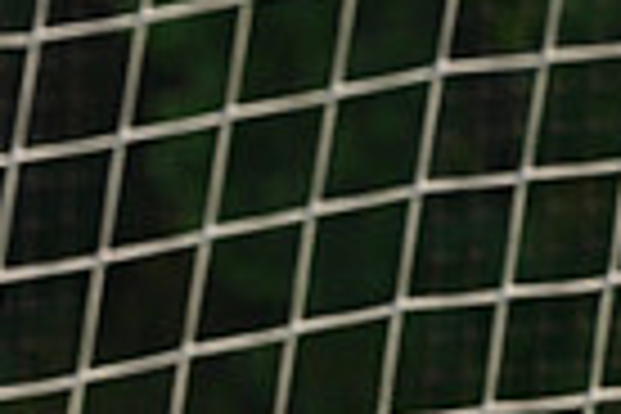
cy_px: 680
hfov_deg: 1.8
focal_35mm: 1164
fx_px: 20077
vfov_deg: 1.2
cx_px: -171
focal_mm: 276
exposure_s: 1/250
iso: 200
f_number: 11
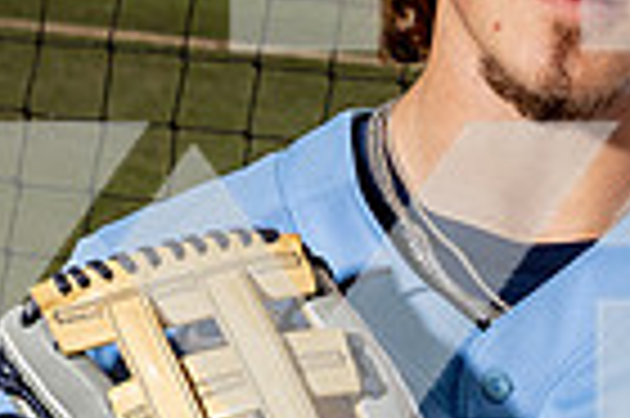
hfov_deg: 7.1
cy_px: 362
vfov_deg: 4.7
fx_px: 5069
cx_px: 508
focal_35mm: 290
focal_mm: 70
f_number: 11
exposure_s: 1/250
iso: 400
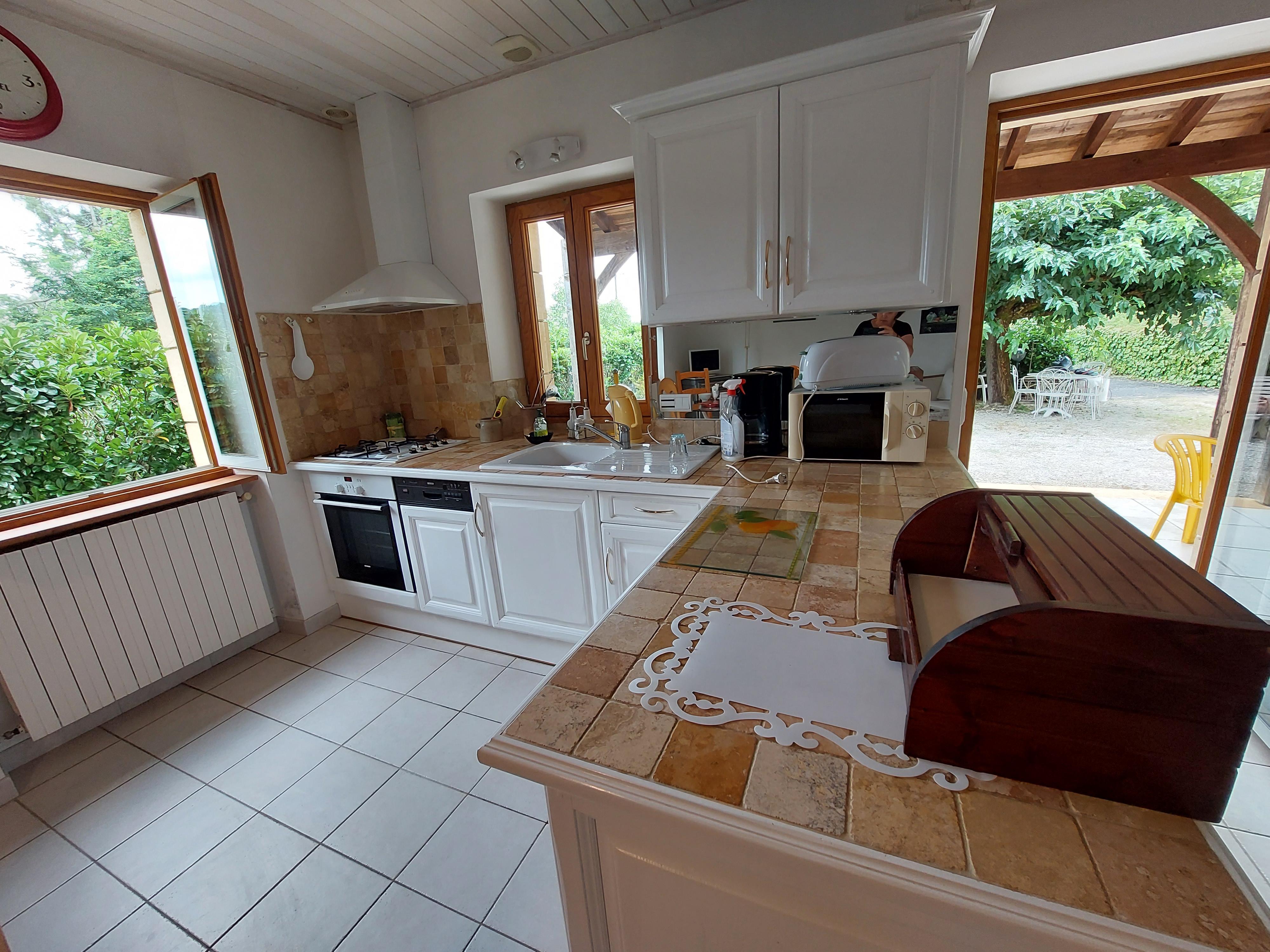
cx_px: 635
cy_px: 476
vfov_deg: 89.9
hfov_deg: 106.2
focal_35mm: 13
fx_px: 477
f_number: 2.2
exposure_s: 1/59
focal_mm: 1.74
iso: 80
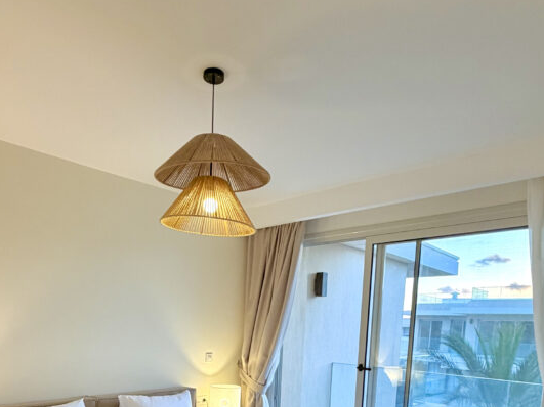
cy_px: 378
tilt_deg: -6.9
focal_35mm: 27
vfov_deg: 45.7
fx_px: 424
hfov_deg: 65.2
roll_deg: -1.9
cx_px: 243
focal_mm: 2.22
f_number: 2.2
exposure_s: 1/100
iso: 200
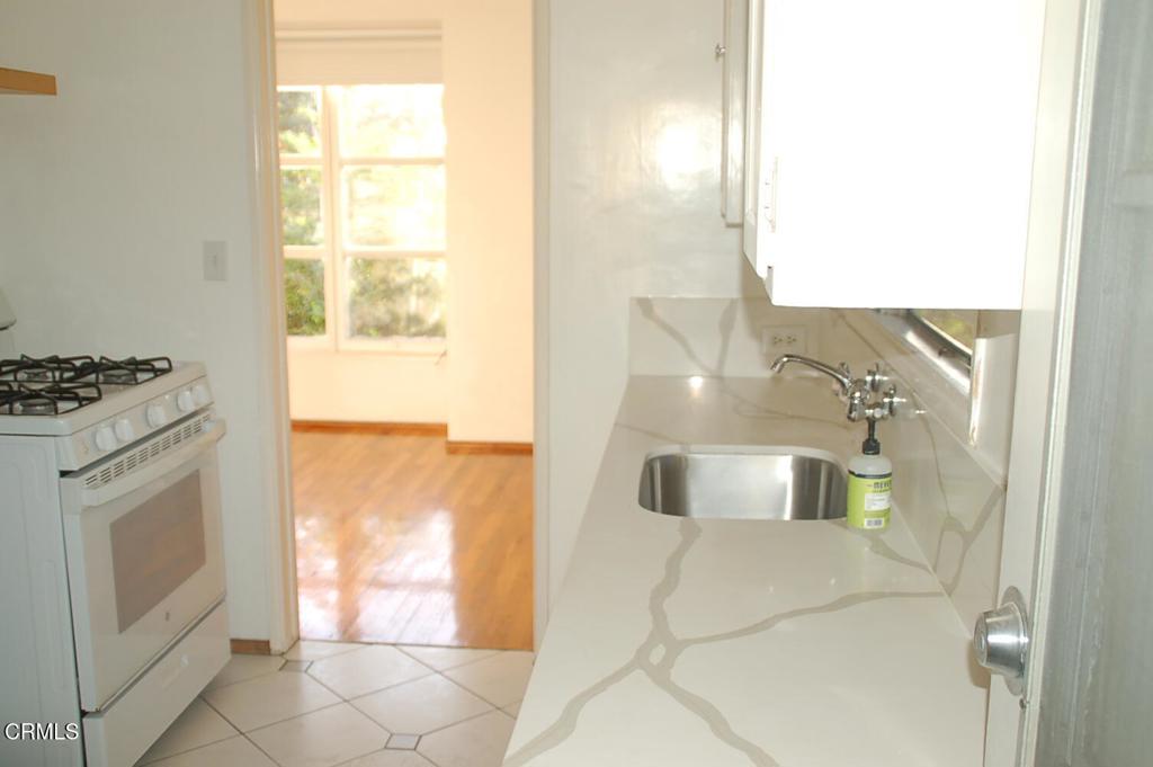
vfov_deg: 35.4
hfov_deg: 51.3
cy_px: 384
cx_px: 576
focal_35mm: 38
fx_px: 1200
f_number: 4
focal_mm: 25
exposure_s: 1/100
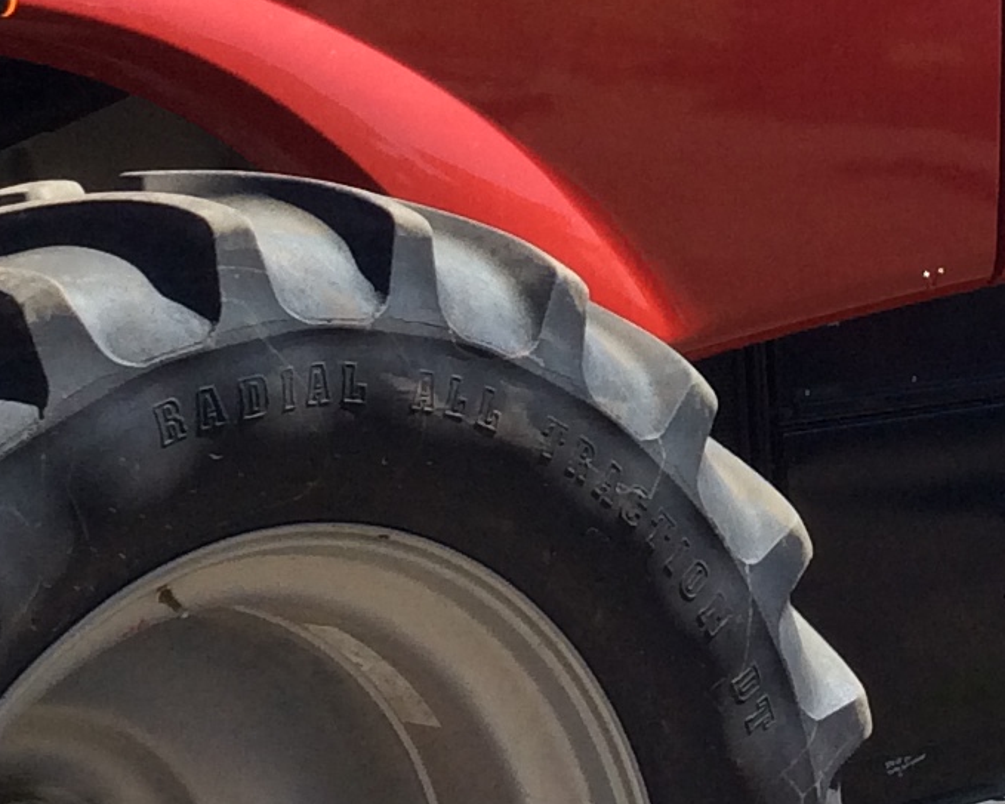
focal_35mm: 119
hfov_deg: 16.1
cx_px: 801
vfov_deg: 12.7
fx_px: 3539
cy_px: -78
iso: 32
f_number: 2.4
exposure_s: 1/880
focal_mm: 3.3
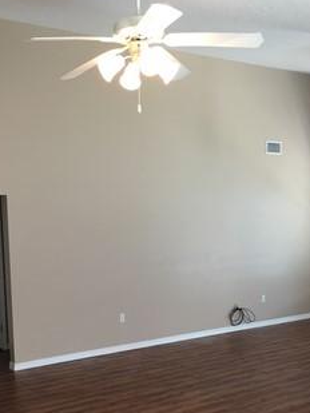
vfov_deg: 40.9
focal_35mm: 45
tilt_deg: -6.5
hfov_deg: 31.9
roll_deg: +1.5
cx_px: 100
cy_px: 306
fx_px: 537
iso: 40
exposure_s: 1/15
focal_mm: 4.15
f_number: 2.2
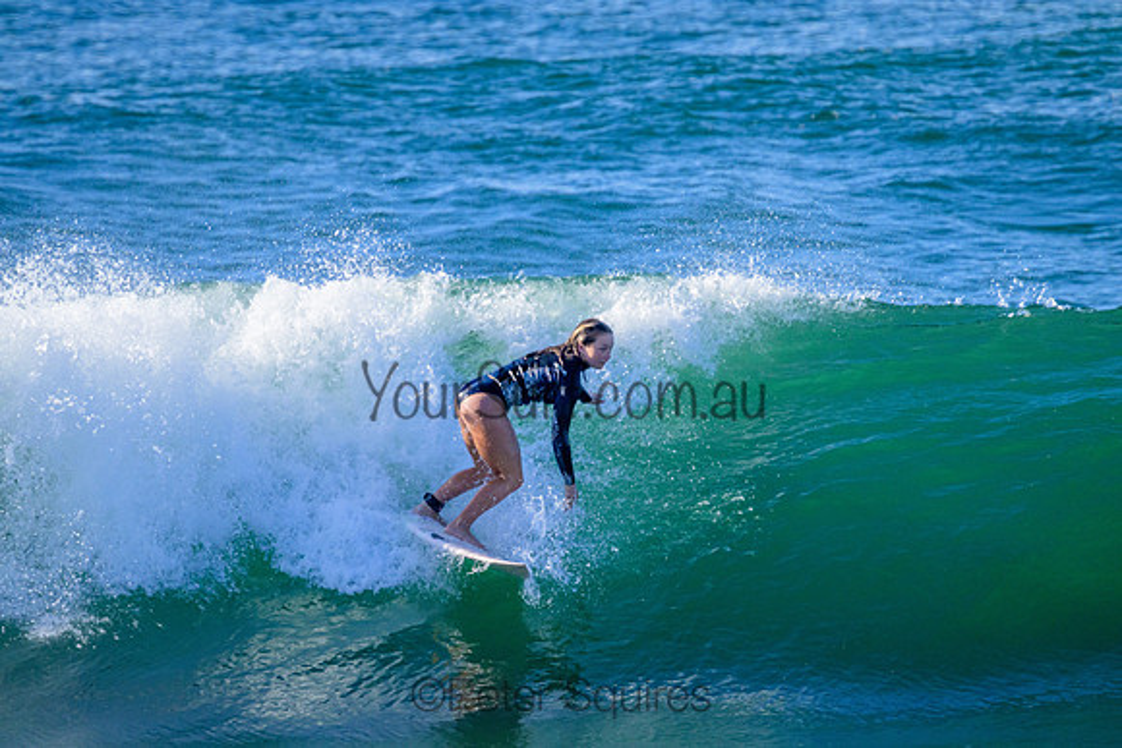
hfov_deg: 2.6
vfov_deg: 1.7
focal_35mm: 800
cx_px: 561
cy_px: 374
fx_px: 24938
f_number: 11
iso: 1600
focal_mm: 800
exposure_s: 1/2000
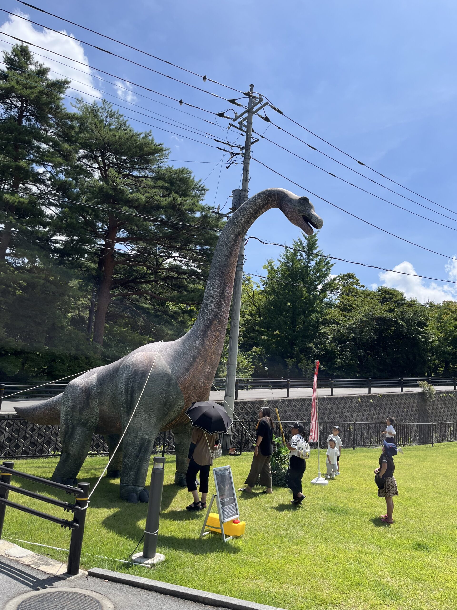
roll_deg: -3.4
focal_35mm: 26
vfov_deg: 67.3
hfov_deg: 53.1
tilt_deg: +14.9
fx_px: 458
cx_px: 228
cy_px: 305
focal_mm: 5.1
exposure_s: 1/3745
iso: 50
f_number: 1.6
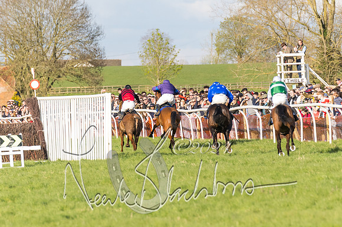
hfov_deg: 4.0
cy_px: 105
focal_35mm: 515
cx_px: 177
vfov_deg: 2.7
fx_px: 4890
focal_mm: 200
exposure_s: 1/1600
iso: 400
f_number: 4
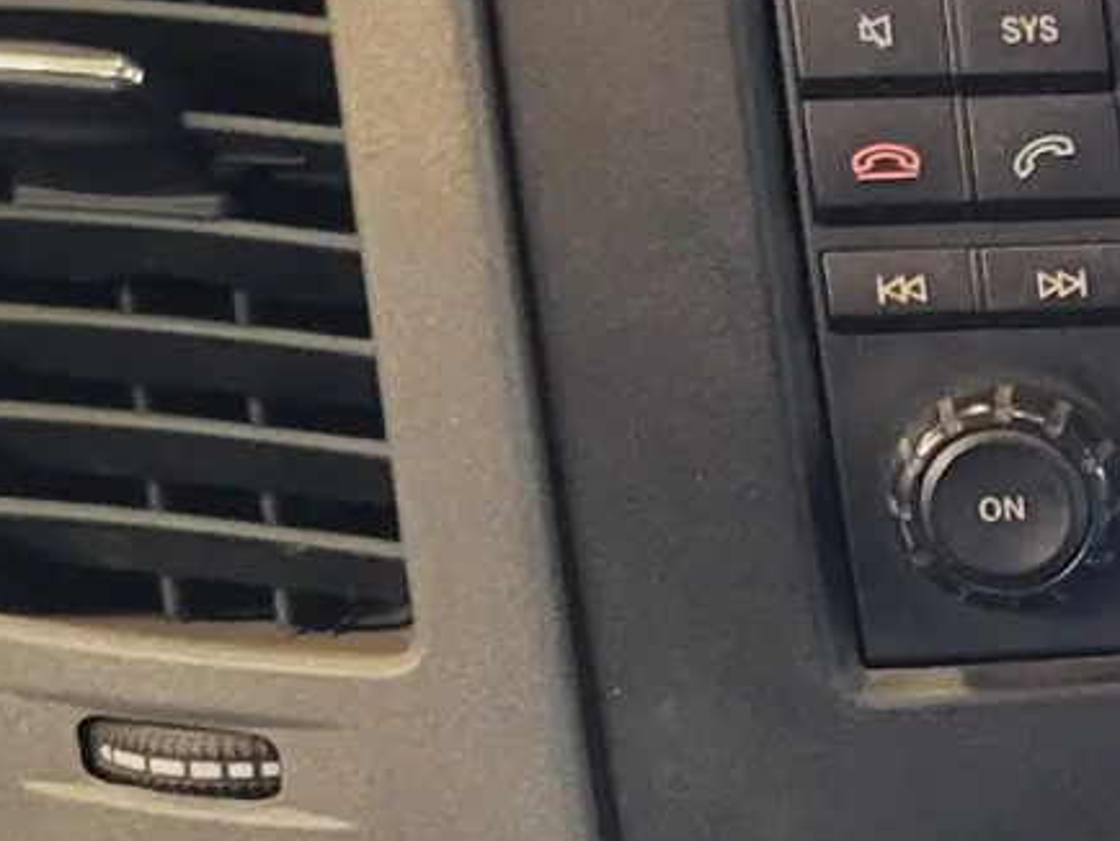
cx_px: 2093
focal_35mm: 115
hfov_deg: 14.7
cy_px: 955
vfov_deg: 12.6
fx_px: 3723
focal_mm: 5.4
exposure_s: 1/33.3
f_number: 1.8
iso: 640
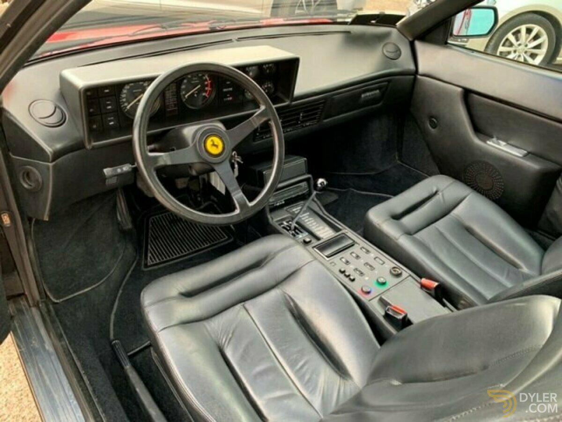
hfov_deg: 67.3
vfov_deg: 53.1
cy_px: 211
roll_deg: -3.3
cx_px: 281
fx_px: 422
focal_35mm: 26
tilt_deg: -32.8
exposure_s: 1/60
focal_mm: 4.25
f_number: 1.8
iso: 100
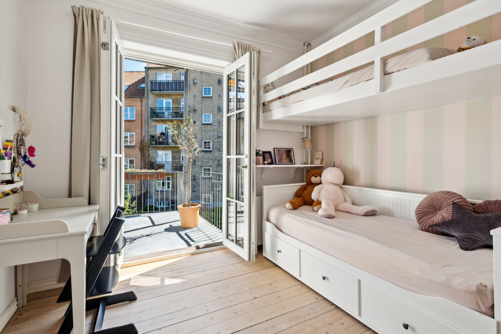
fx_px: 223
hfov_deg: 96.7
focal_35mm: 16
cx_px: 250
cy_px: 167
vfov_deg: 73.7
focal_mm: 10.5
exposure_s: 1/125
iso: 800
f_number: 8
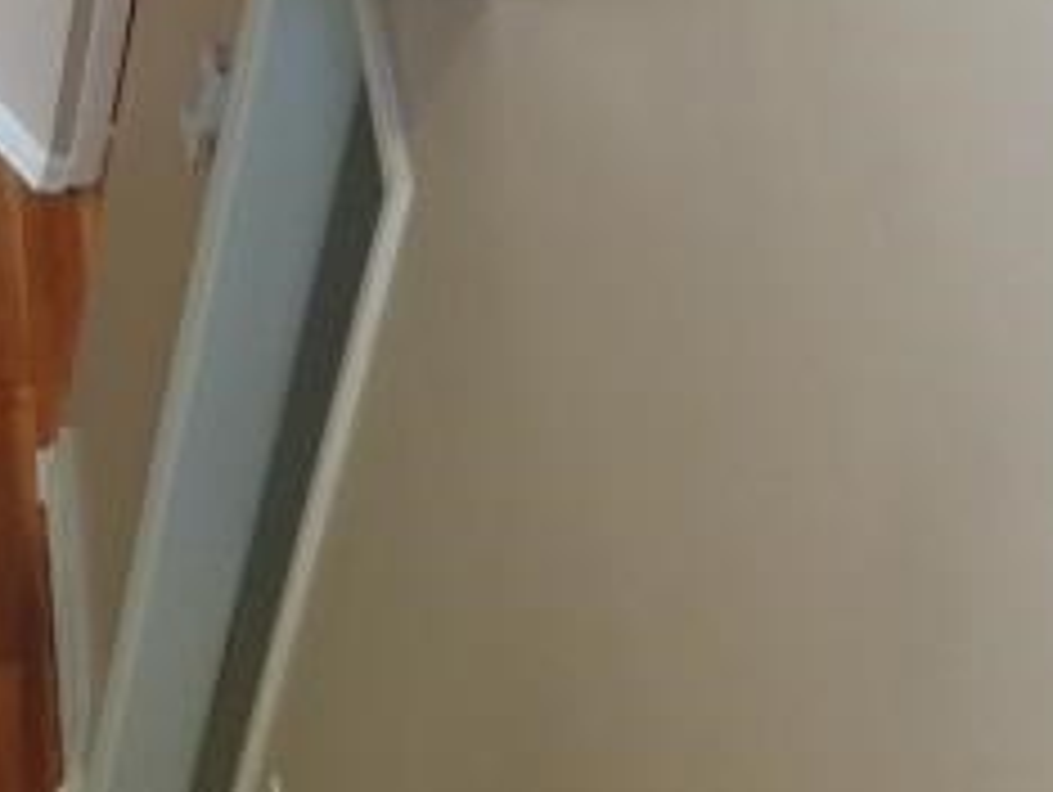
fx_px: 3197
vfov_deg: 14.0
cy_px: 680
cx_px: 36
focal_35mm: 105
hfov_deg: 18.3
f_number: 2.8
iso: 360
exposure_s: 1/30
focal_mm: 4.3
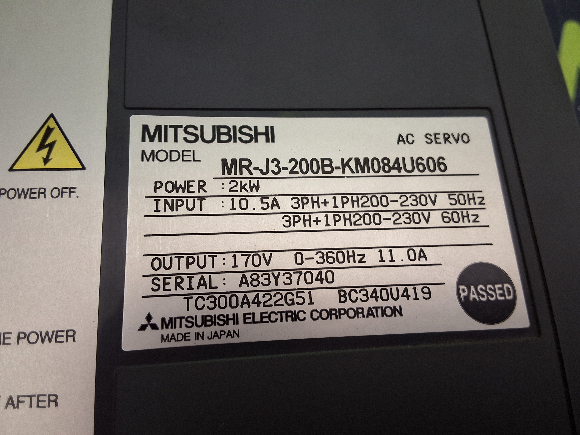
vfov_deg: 49.7
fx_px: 469
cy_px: 218
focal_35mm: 28
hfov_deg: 63.4
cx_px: 290
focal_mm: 2.91
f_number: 1.9
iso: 250
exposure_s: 1/24
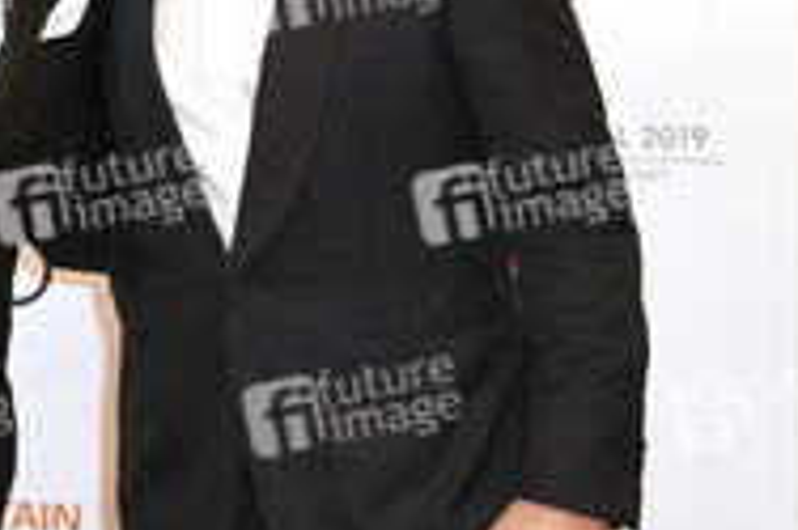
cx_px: -15
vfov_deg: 9.2
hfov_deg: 13.6
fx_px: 3300
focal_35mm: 149
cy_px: 89
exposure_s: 1/125
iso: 250
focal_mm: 62
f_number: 6.3
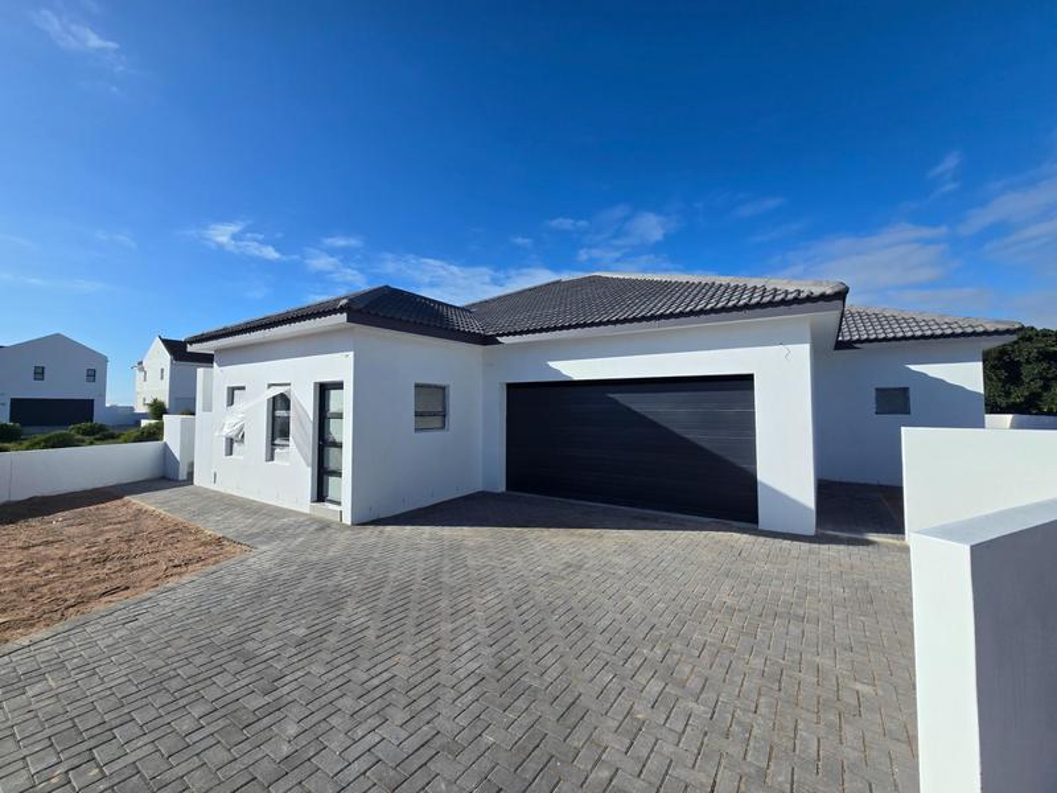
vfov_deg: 89.9
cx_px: 528
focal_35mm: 13
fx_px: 397
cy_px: 396
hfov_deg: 106.2
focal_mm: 2.2
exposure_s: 1/2828
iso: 50
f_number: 2.2
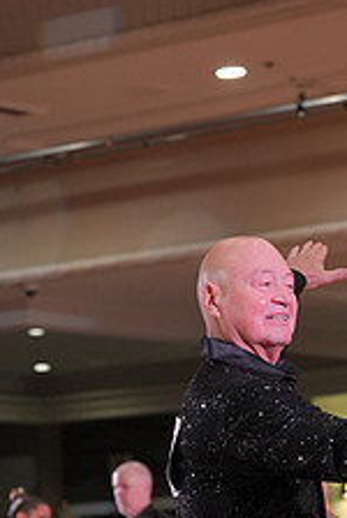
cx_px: 422
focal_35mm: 181
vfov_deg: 11.1
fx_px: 2609
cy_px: 636
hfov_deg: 7.5
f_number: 4
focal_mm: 70
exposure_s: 1/500
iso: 1600
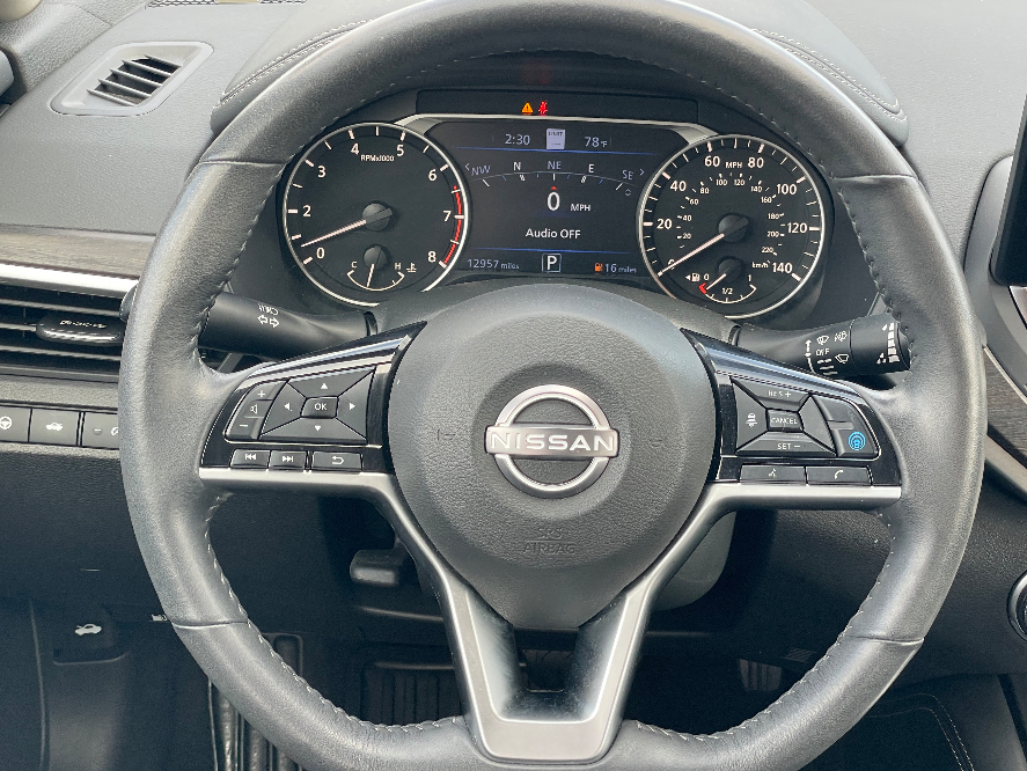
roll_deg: -2.3
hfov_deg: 32.2
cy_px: 402
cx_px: 552
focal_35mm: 60
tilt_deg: -30.5
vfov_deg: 24.4
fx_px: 1781
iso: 64
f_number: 2
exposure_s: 1/99
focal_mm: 6
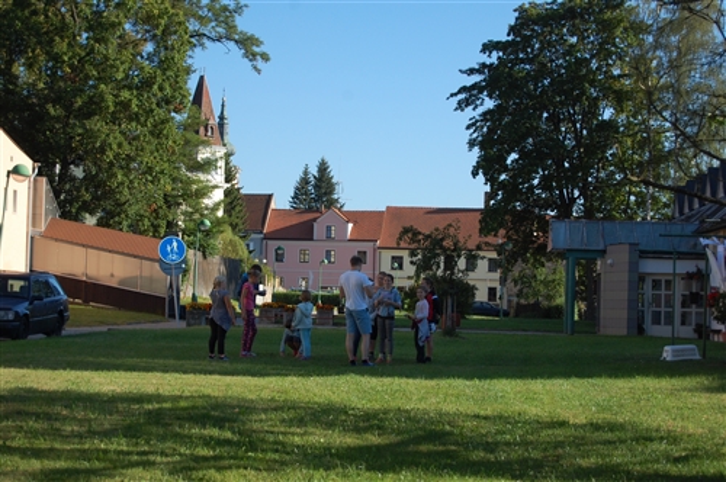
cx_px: 363
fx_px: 1662
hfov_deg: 24.6
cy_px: 241
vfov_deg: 16.5
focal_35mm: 82
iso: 200
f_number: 5.6
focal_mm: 55
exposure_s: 1/500
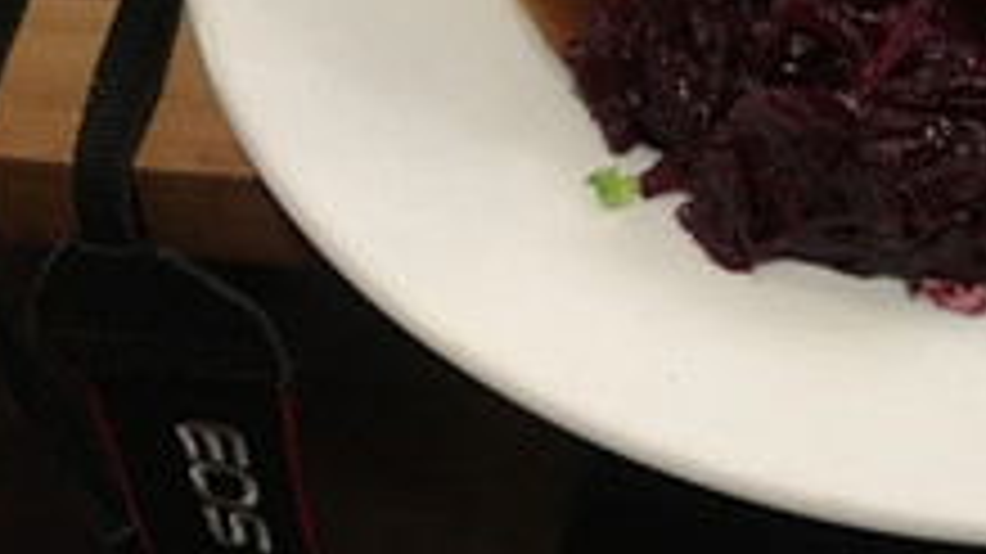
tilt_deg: -42.1
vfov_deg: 15.8
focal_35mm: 72
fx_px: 1882
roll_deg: -1.0
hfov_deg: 27.6
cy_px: -178
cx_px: 995
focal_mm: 4.15
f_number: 2.2
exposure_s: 1/8
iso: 125
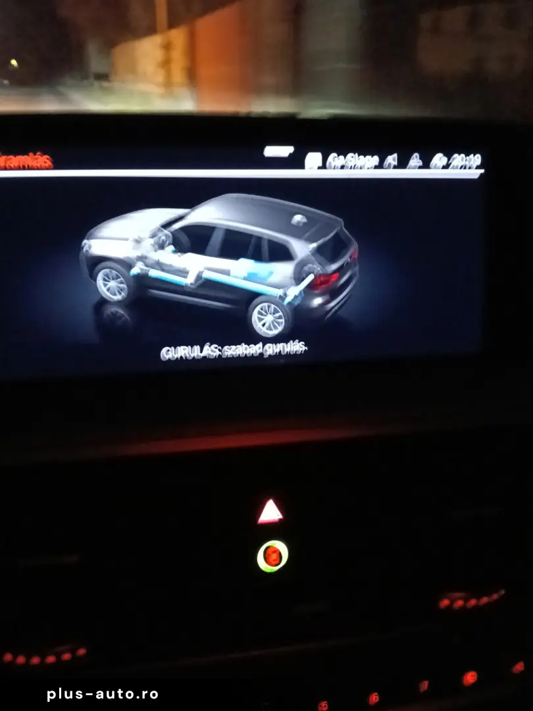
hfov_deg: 51.4
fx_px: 554
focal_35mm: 27
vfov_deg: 65.3
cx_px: 266
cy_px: 356
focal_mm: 3.98
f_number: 1.8
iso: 5000
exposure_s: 1/10
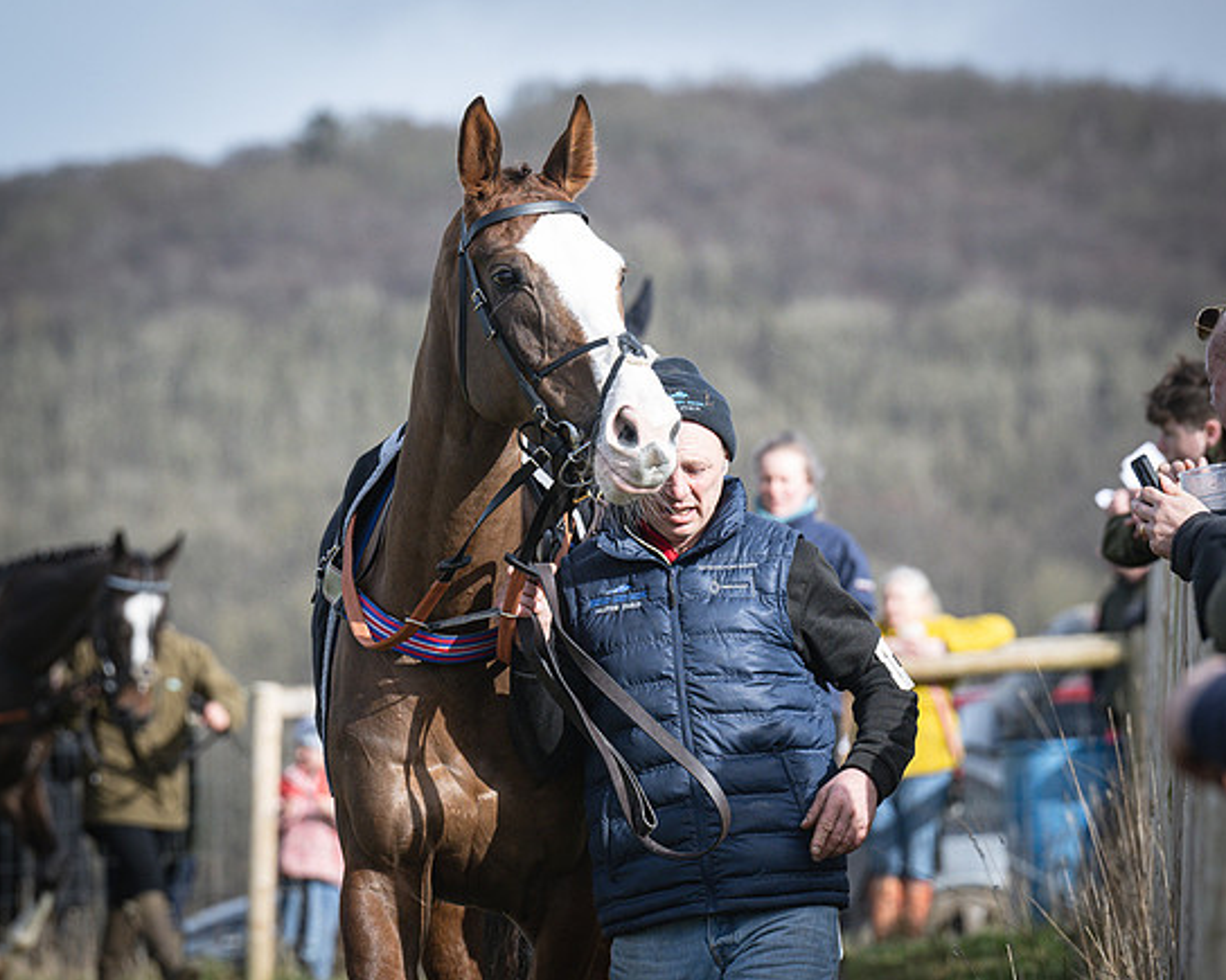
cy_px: 496
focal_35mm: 350
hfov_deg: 5.5
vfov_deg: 4.4
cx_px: 615
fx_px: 12697
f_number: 5.6
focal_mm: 200
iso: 400
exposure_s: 1/1250
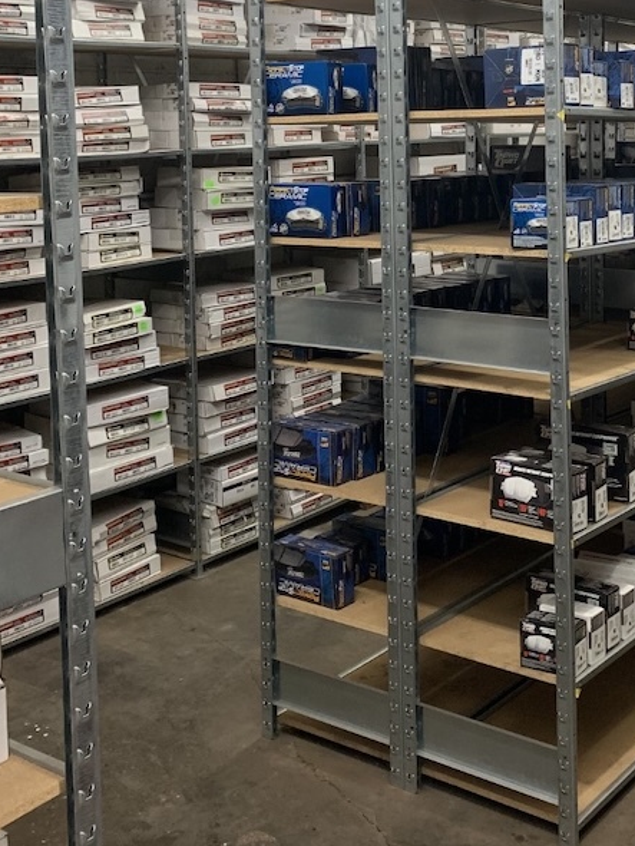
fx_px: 1149
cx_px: 472
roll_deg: +0.3
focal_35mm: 47
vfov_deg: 39.1
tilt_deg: -3.9
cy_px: 189
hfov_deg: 30.4
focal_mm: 4.25
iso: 80
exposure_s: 1/60
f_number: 1.8
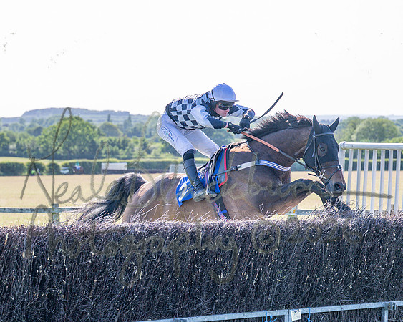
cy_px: 161
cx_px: 202
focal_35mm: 118
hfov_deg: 16.3
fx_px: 1411
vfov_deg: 13.0
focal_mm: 70
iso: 320
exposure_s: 1/1600
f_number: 4
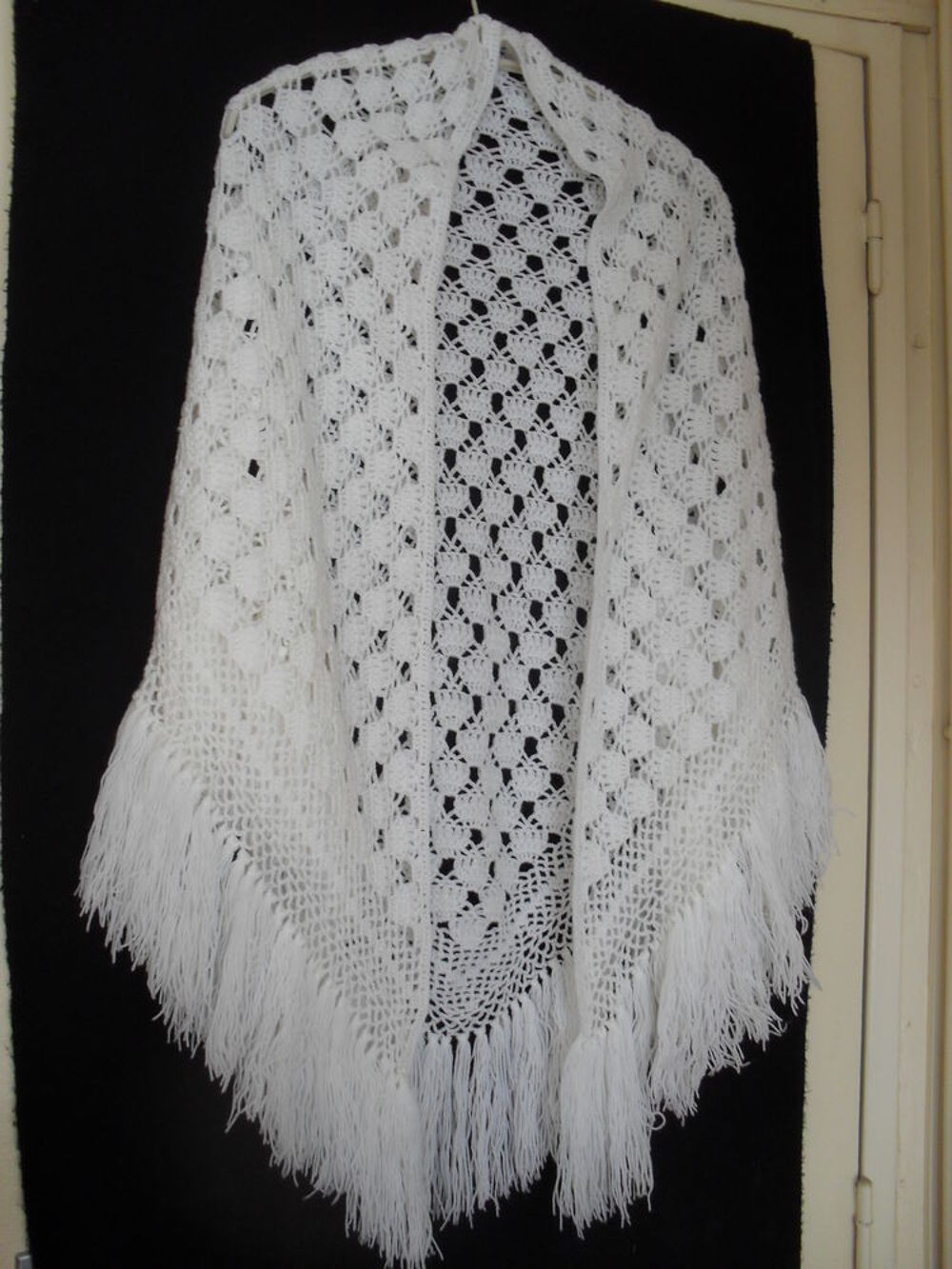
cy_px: 634
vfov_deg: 52.6
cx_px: 476
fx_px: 1283
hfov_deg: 40.7
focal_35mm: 35
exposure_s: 1/30
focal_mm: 6.3
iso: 120
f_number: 3.2
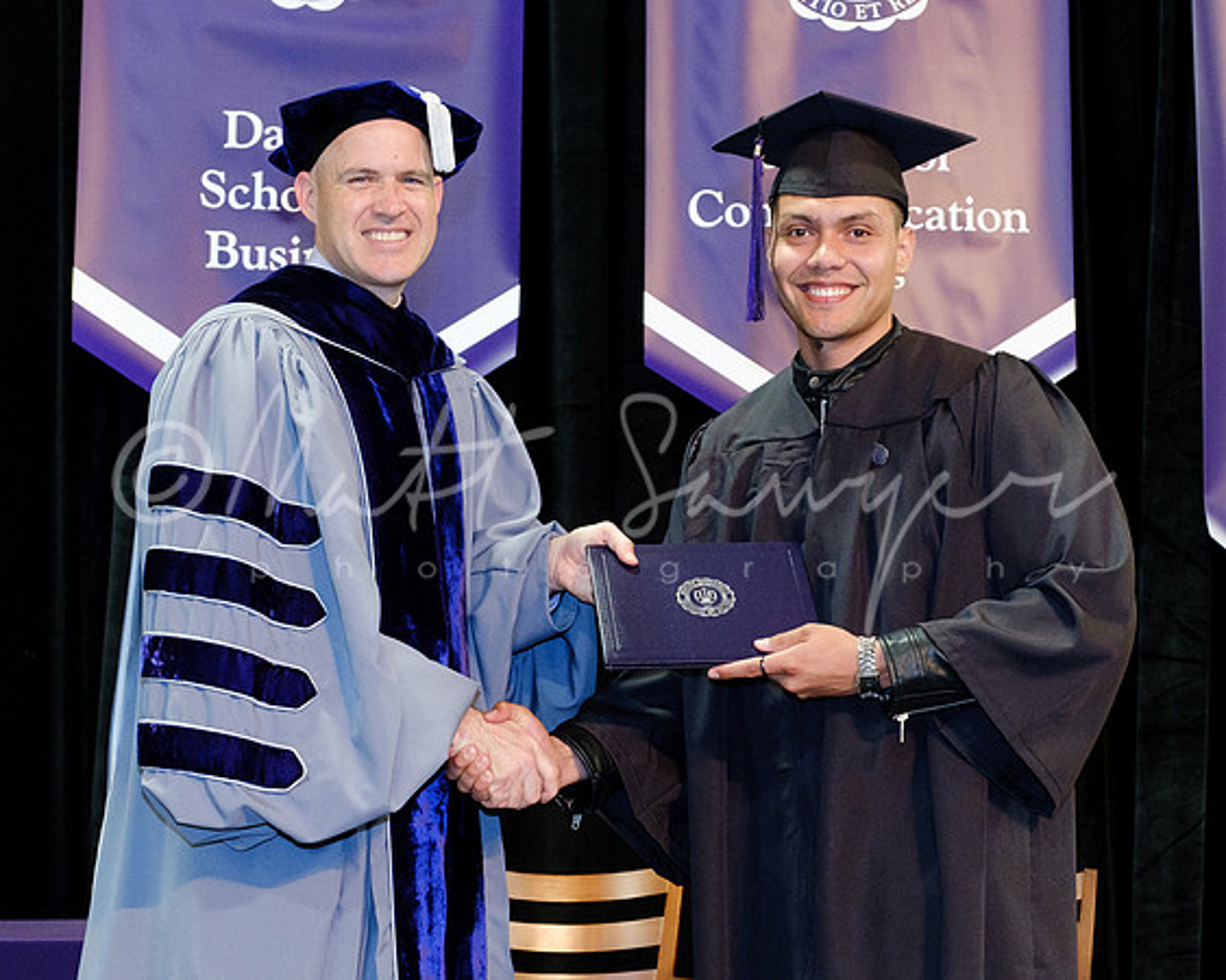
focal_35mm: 68
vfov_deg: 22.6
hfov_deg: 28.0
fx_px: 2454
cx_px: 635
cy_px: 575
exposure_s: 1/125
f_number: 4
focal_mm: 27.4
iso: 1600
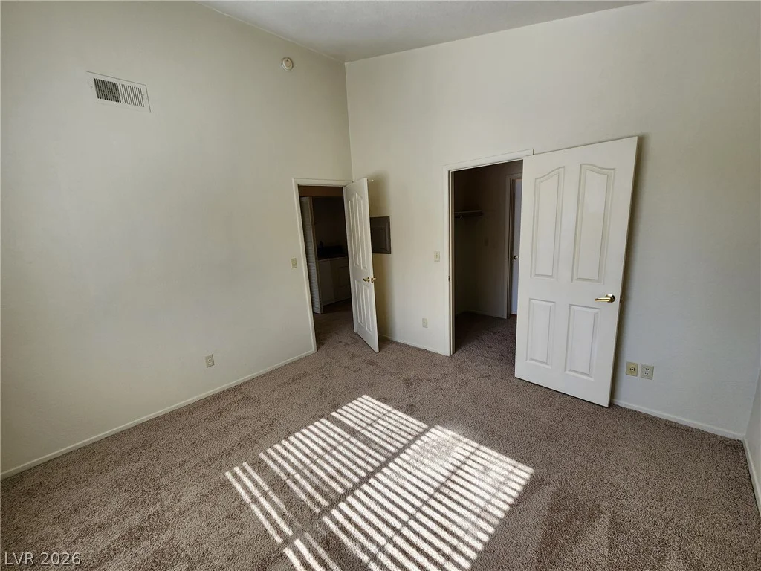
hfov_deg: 106.2
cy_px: 286
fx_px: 286
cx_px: 380
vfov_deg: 89.9
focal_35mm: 13
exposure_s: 1/170
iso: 50
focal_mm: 2.2
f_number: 2.2
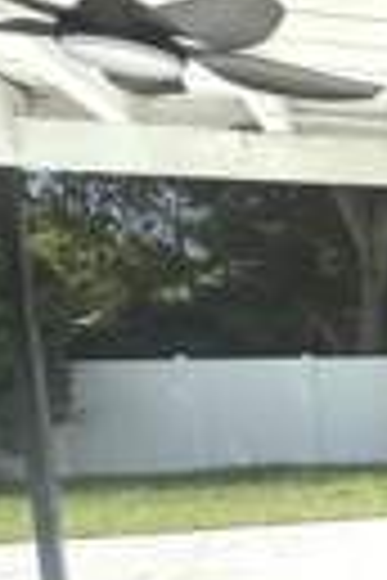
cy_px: 465
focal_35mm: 54
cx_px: 806
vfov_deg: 35.7
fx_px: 871
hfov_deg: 17.1
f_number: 2.2
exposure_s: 1/2410
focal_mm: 2.22
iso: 50
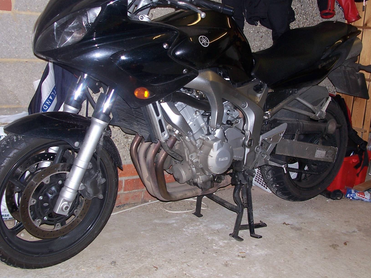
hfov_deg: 43.8
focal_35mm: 43
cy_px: 119
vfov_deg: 33.5
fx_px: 461
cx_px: 198
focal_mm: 6
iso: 80
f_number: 2.8
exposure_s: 1/60
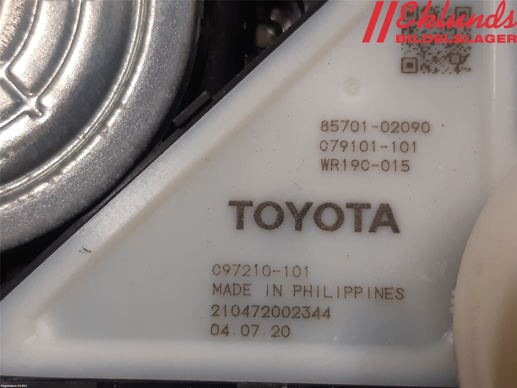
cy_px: 194
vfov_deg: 53.1
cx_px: 258
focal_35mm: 26
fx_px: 388
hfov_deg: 67.3
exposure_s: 1/50
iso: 100
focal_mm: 3.93
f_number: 1.7
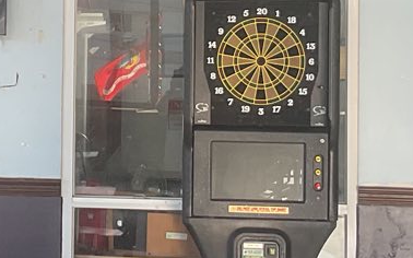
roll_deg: +0.0
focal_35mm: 130
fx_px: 1463
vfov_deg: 10.0
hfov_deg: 16.0
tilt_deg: +2.3
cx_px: 78
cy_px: 24
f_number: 1.8
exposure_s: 1/140
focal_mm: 3
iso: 16
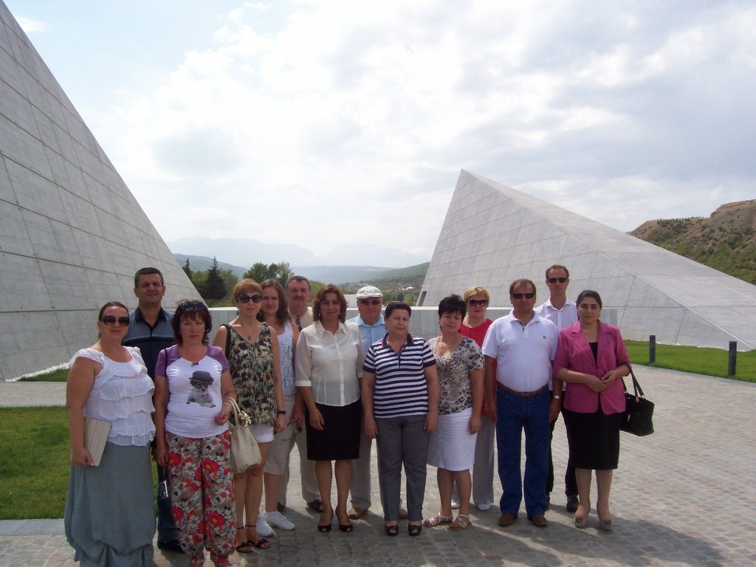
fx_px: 743
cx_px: 378
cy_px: 284
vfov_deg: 41.8
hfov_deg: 54.0
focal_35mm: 34
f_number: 5.1
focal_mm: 5.6
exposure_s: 1/559
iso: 80
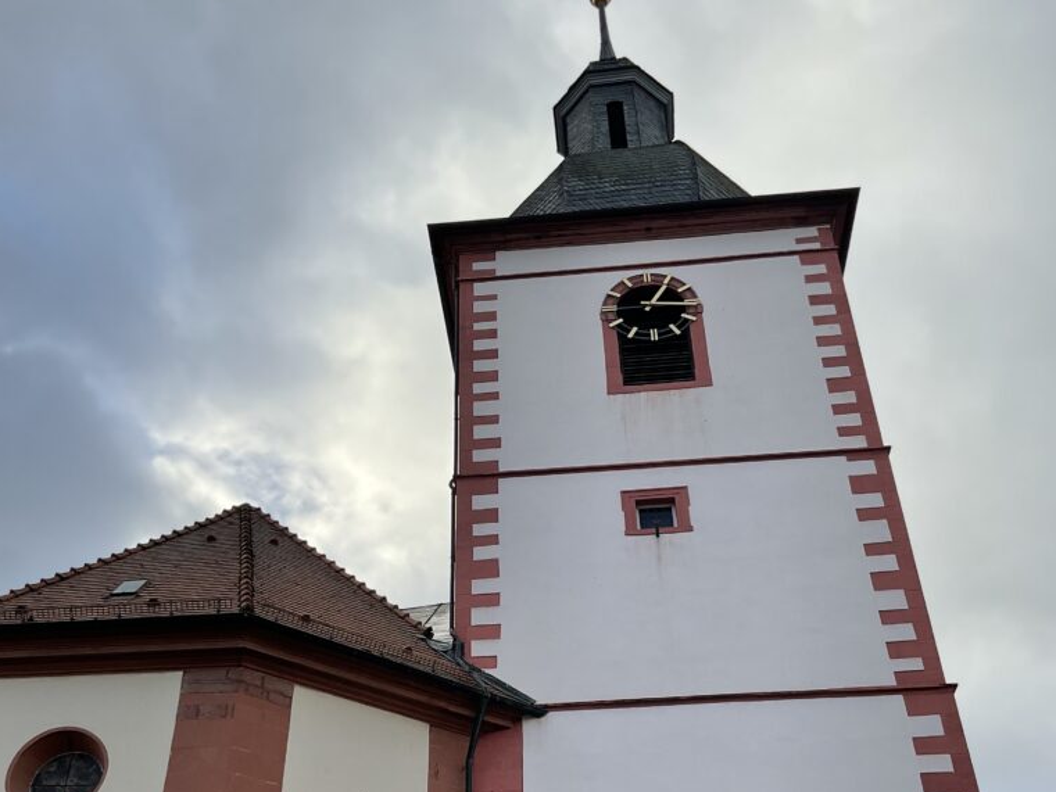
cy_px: 610
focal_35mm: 39
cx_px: 525
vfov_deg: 35.8
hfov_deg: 47.9
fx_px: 1190
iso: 16
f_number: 1.8
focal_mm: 3
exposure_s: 1/1342
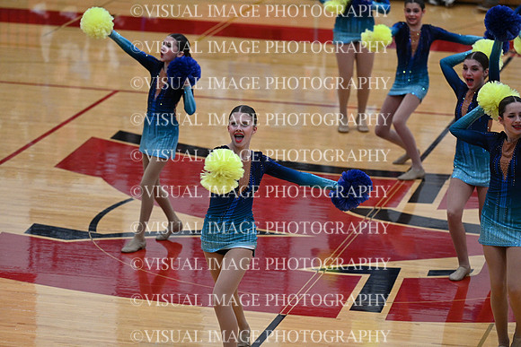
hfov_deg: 11.4
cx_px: 260
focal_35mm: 180
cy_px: 174
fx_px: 2605
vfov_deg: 7.6
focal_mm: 180
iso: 4000
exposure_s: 1/400
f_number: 4
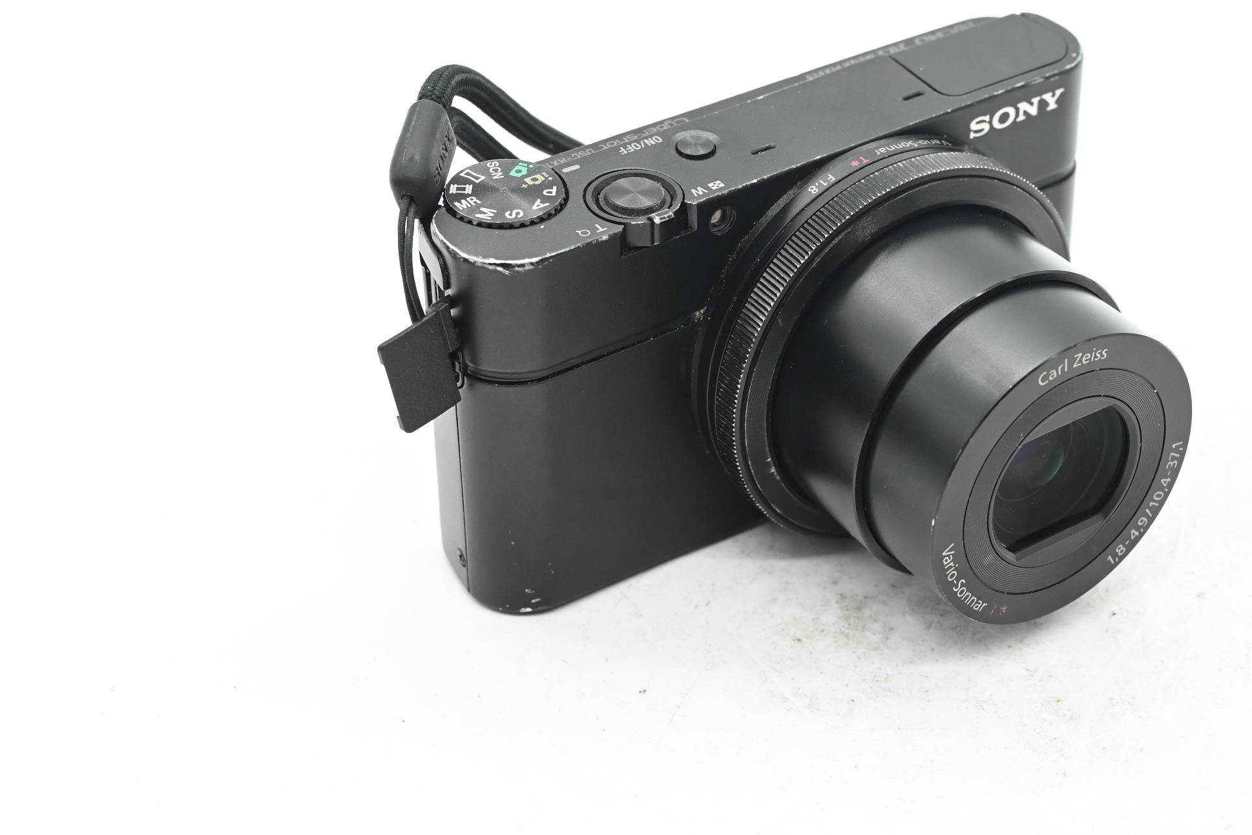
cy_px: 361
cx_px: 916
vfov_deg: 17.5
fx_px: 2712
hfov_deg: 25.7
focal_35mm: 78
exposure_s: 1/160
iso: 1600
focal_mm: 50
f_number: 9
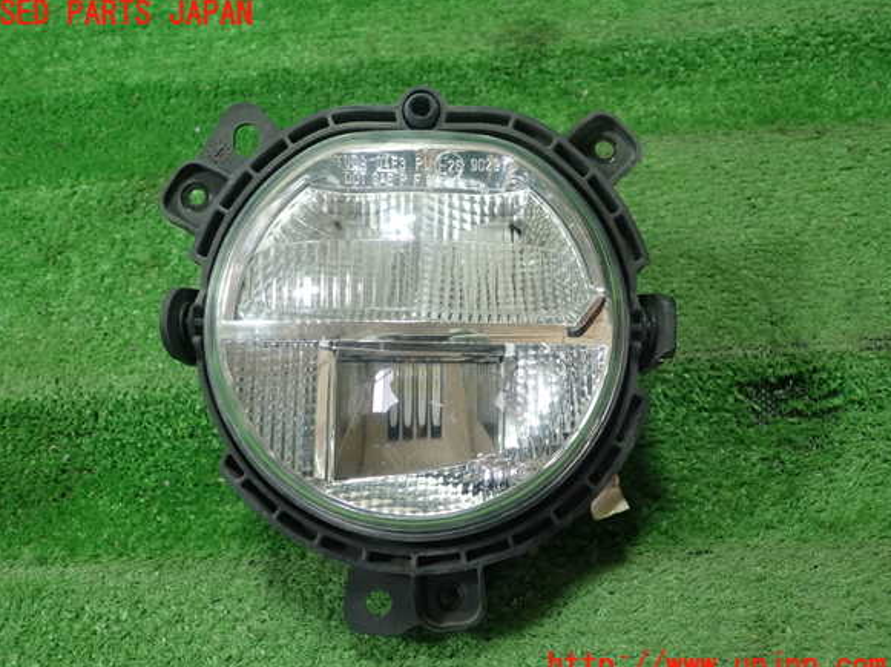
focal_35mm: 31
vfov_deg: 45.4
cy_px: 340
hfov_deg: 58.4
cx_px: 434
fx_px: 797
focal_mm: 5.5
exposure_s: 1/125
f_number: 2.3
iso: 250
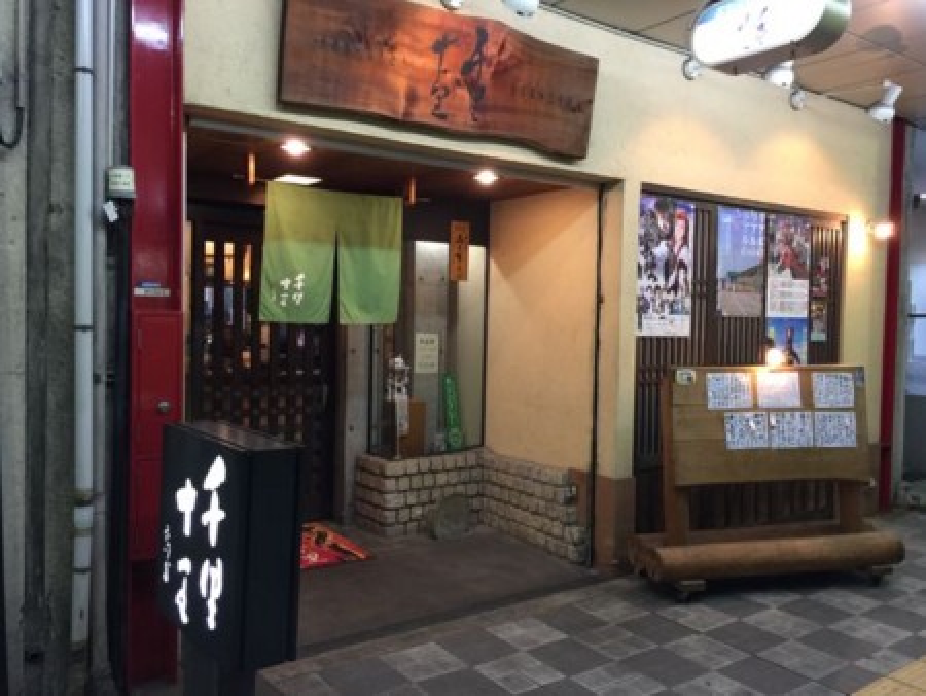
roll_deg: -2.0
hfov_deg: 61.6
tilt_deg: -0.3
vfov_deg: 48.3
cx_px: 463
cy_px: 348
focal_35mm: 29
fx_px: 776
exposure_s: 1/15
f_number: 2.2
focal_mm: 4.15
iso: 50
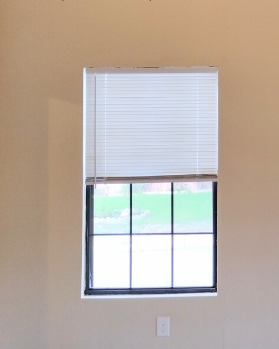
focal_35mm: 64
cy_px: 122
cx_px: 236
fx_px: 661
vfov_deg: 29.4
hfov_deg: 23.4
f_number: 1.7
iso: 124
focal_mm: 4.71
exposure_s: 1/60
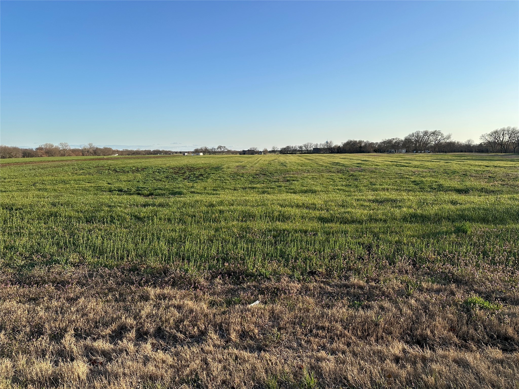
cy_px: 194
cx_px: 260
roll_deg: -0.1
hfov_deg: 71.6
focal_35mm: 24
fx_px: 360
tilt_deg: -7.0
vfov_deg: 56.8
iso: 80
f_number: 1.78
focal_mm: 6.86
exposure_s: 1/2591
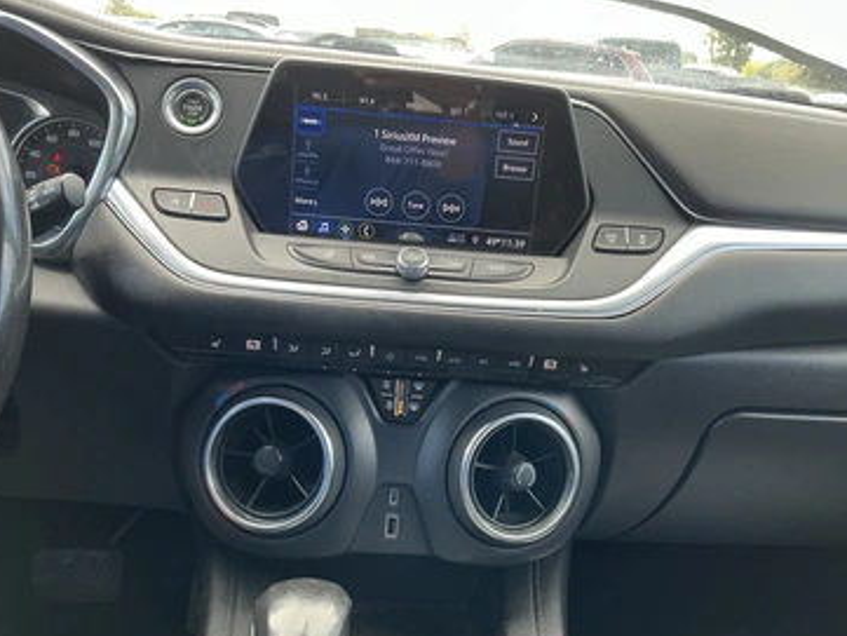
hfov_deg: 58.3
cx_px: 453
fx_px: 759
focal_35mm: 31
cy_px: 310
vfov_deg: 45.5
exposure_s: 1/122
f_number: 1.8
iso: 50
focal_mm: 3
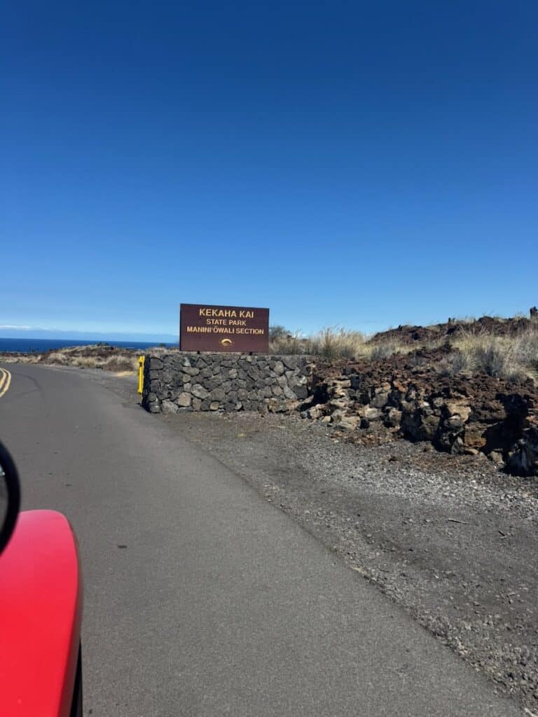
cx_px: 269
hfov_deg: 56.8
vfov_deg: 71.6
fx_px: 497
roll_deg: -1.6
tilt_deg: +0.6
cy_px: 358
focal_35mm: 24
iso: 80
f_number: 1.78
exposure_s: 1/6410
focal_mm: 6.76
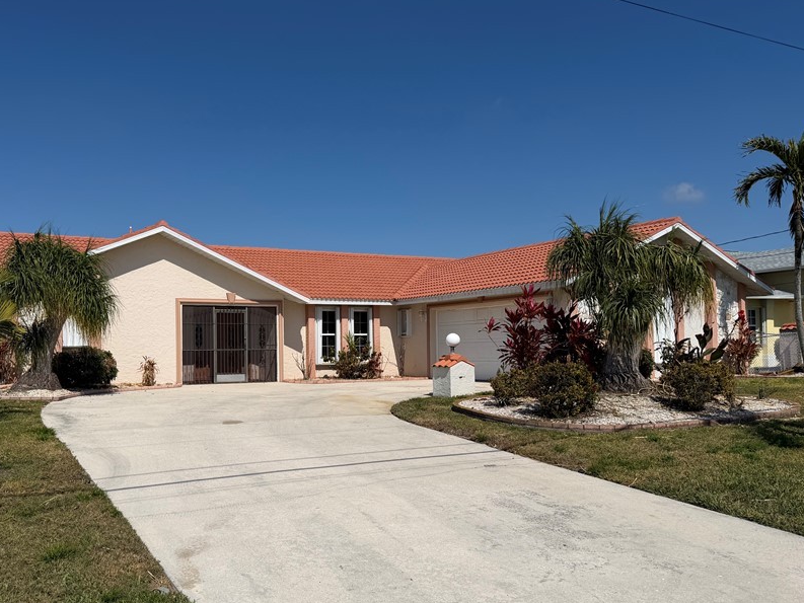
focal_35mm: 31
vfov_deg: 45.4
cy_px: 330
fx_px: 720
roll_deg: +1.5
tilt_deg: +2.1
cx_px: 320
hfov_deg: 57.9
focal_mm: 6.76
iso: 80
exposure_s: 1/14286
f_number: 1.78
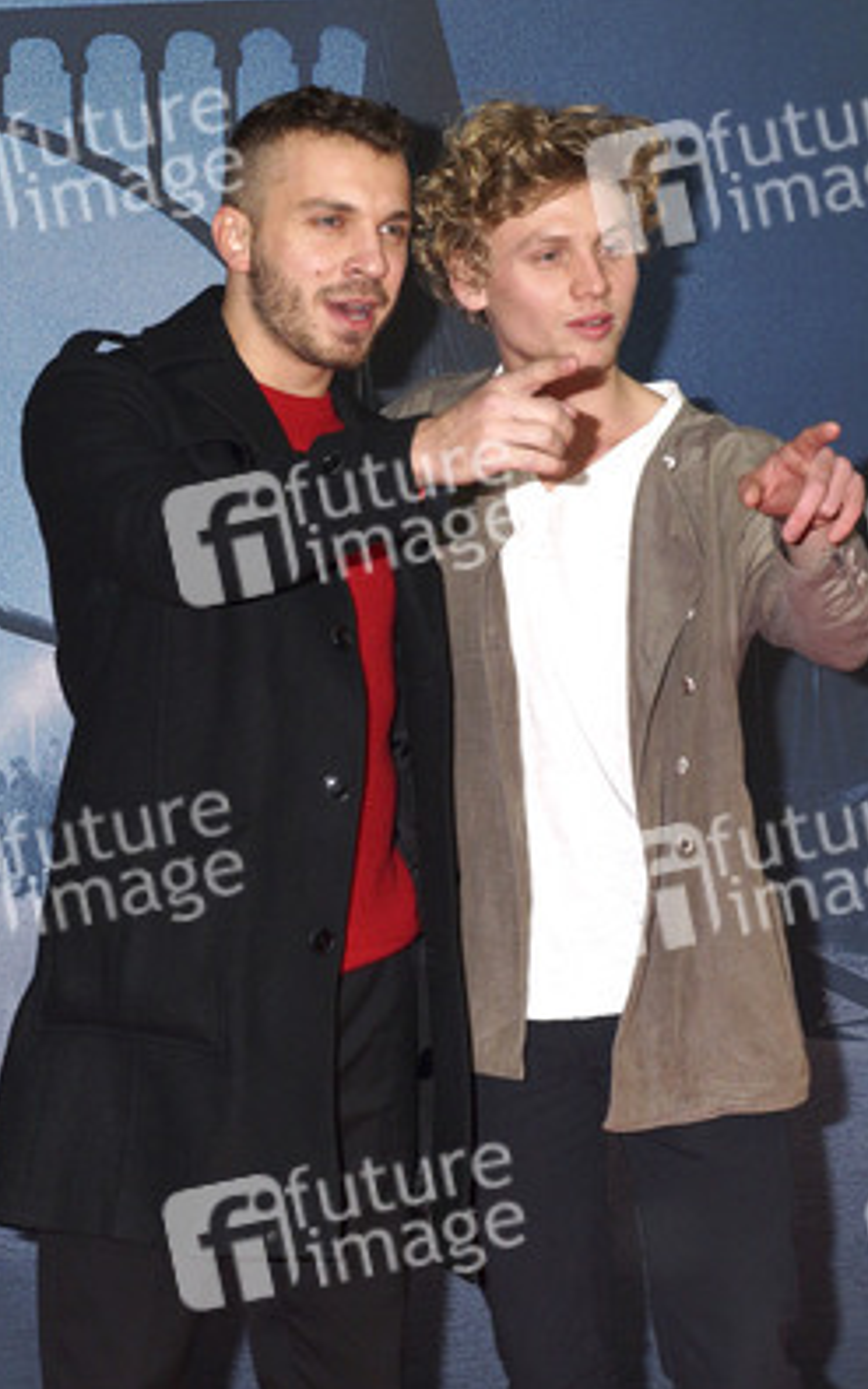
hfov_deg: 13.4
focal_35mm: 98
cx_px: 448
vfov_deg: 21.2
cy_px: 700
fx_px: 3708
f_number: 5.6
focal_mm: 45
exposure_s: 1/400
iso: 800
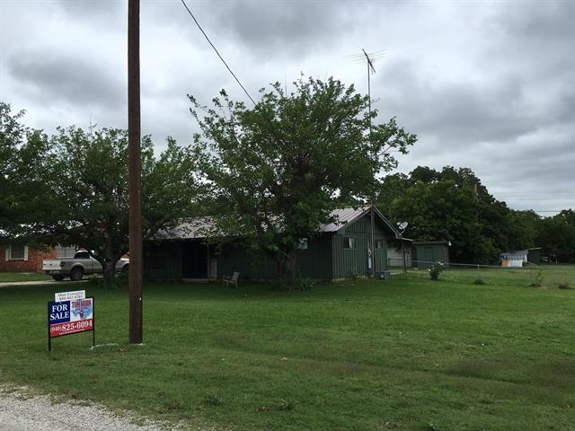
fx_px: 482
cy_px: 216
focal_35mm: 29
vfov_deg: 48.2
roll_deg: +1.3
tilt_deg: +5.1
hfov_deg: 61.7
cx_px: 288
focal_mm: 4.15
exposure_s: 1/641
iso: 25
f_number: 2.2
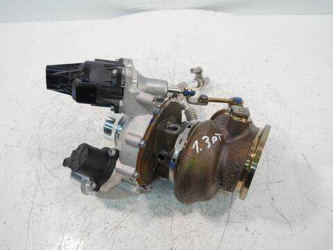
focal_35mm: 30
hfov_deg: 60.0
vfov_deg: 46.8
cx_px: 166
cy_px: 125
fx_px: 289
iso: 500
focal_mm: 15
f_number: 3.5
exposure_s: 1/60
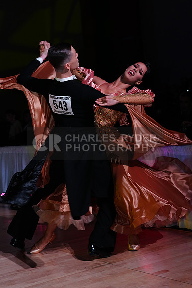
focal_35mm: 71
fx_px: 568
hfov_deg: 19.2
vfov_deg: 28.4
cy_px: 144
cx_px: 96
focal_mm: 71
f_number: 5.6
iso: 2500
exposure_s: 1/250
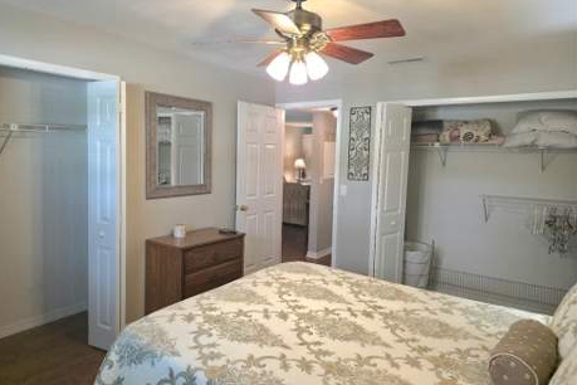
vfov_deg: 51.3
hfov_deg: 71.5
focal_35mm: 25
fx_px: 401
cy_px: 189
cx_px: 277
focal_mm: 6.25
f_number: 1.7
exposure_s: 1/120
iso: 320
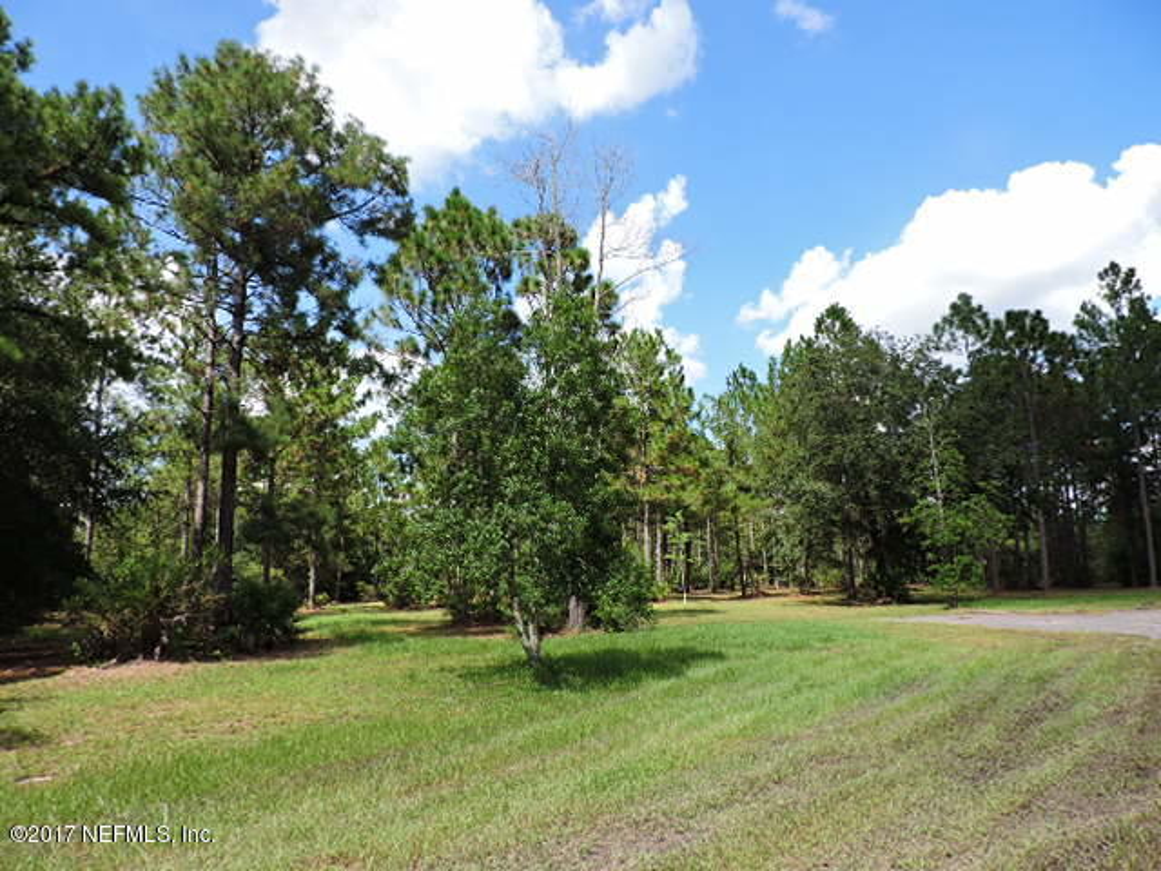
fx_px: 805
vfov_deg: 56.8
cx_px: 580
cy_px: 436
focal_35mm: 24
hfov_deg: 71.6
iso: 100
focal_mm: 4.3
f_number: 3
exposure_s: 1/800
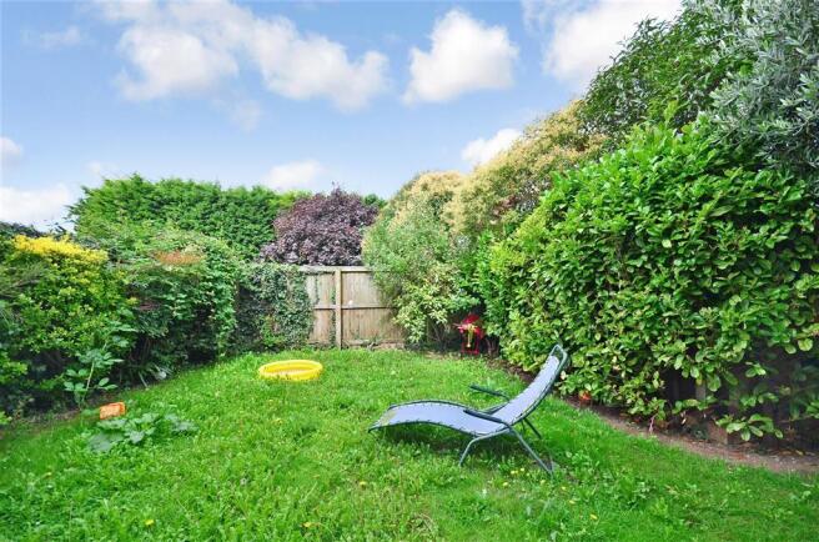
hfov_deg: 100.5
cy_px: 271
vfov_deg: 77.0
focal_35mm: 15
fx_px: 340
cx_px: 410
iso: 200
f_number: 7.1
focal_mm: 10
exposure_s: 1/200
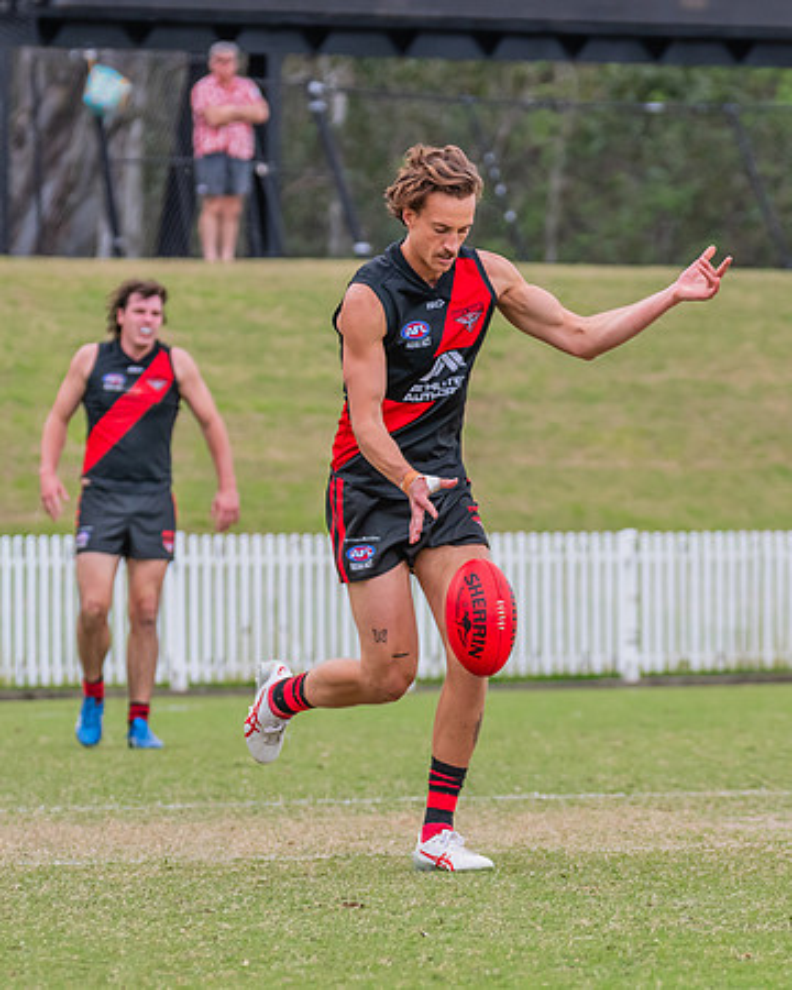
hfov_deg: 4.0
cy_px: 605
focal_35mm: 385
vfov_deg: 5.0
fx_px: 11277
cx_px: 404
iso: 800
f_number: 7.1
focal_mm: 220
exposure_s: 1/1250
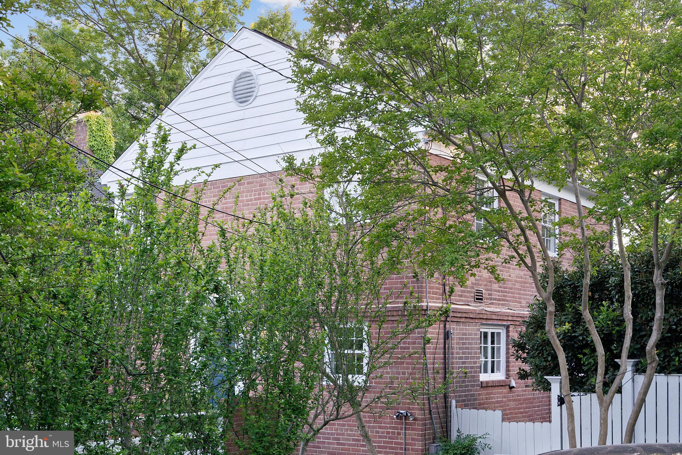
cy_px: 228
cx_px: 341
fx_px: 871
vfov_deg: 29.2
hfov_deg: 42.7
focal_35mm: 46
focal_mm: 31
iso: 250
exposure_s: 1/60
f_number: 8
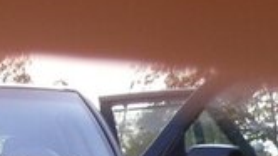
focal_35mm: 152
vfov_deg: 7.4
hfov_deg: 13.5
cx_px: -102
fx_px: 1119
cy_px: 393
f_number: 2.8
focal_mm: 5.8
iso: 80
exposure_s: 1/250
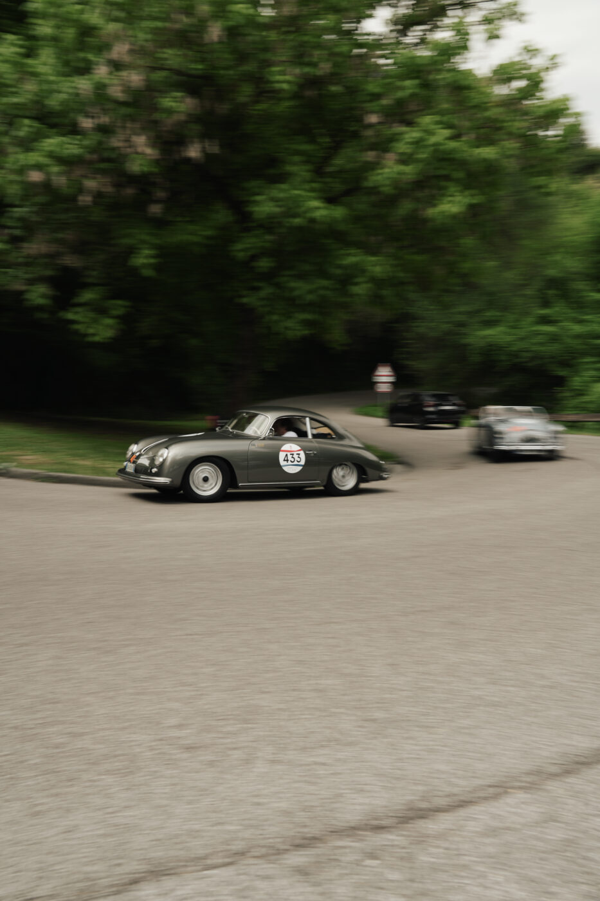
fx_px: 725
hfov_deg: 45.0
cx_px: 300
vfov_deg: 63.7
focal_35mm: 29
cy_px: 450
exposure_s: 1/40
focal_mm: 29
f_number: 9
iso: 100
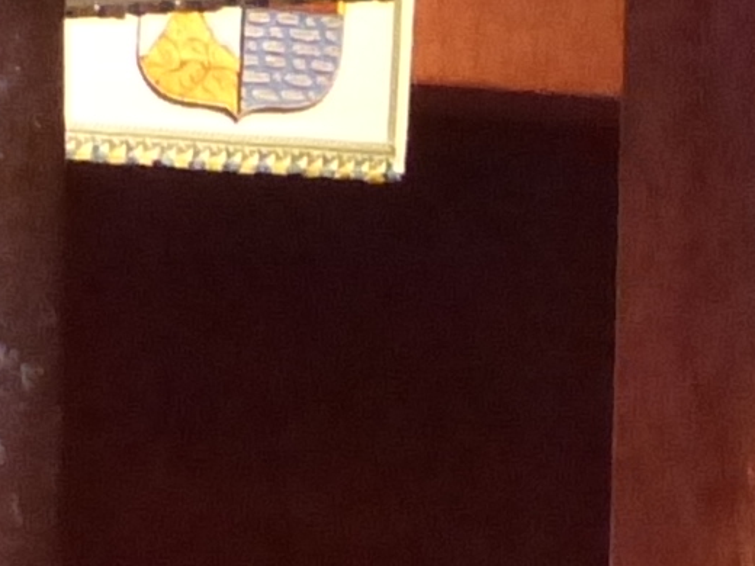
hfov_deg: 4.7
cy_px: 1177
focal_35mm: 423
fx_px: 9226
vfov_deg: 3.5
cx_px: 870
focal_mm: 9.9
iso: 800
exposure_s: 1/15
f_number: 2.8
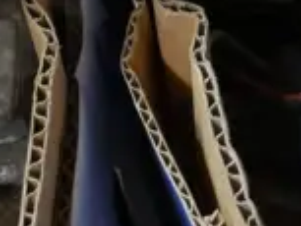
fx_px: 3028
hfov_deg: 5.5
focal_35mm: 348
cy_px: -508
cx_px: 732
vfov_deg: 4.1
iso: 1600
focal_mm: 26
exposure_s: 1/60
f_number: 5.3
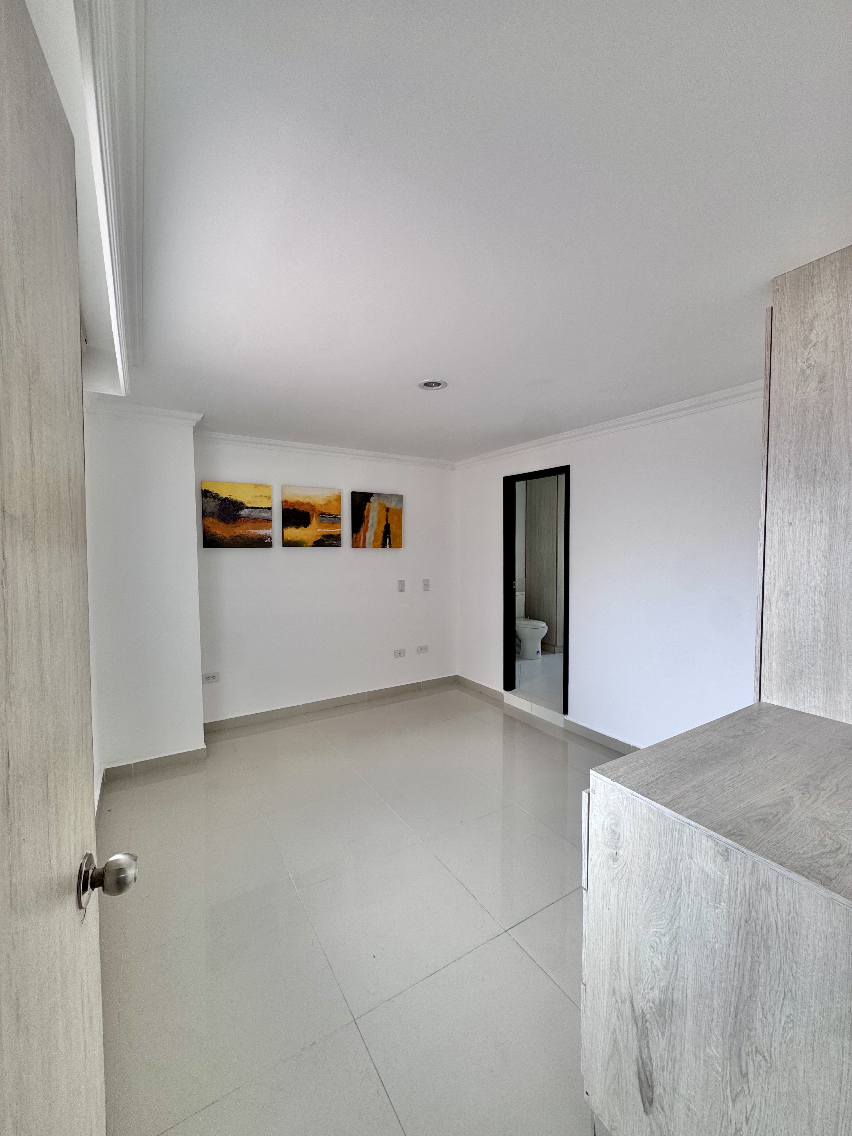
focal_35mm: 14
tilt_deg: -2.3
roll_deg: +1.6
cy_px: 568
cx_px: 426
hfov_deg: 85.7
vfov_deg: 102.1
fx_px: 459
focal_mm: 2.22
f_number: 2.2
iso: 64
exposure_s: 1/99
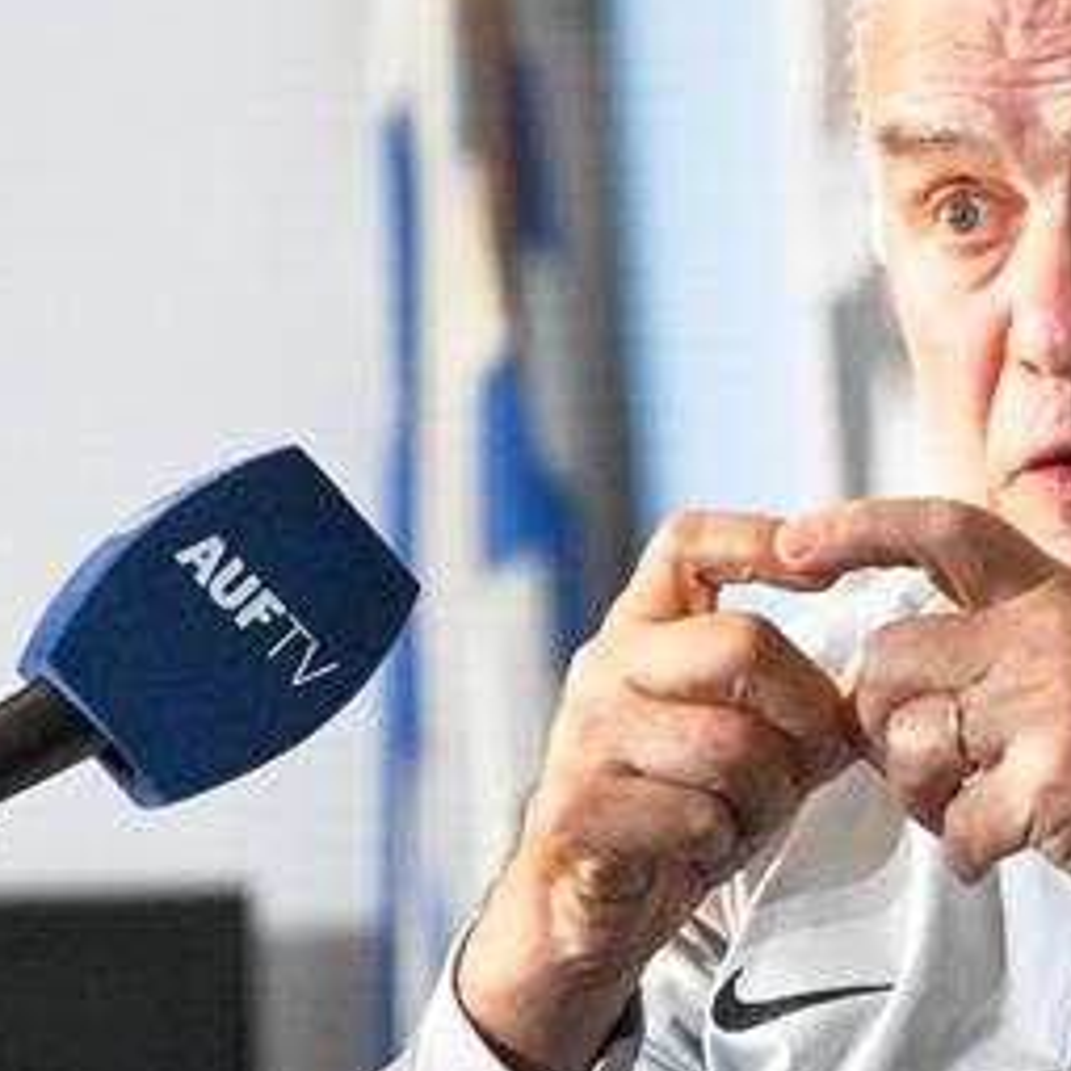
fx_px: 9171
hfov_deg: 6.7
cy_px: 456
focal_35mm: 262
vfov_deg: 6.7
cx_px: 1029
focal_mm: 105
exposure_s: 1/640
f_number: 4
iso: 8000
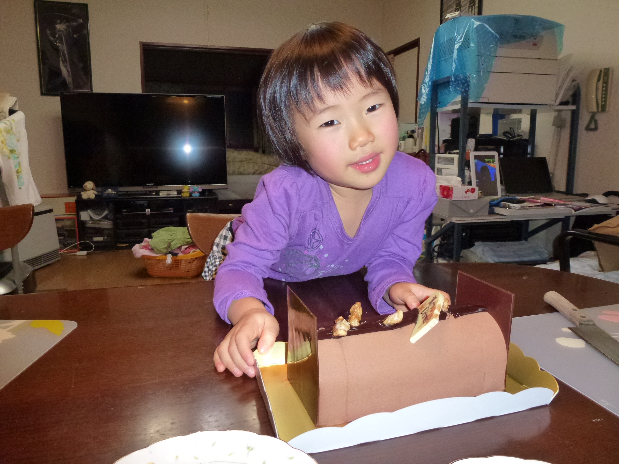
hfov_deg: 71.6
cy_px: 232
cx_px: 310
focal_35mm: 24
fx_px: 429
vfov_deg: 56.8
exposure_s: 1/60
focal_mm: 4.3
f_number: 3.3
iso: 400
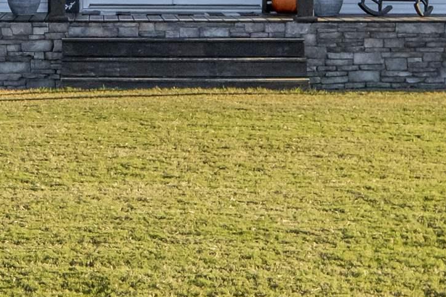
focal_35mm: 153
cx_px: 68
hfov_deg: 13.3
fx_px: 1895
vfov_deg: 8.7
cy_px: -184
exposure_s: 1/500
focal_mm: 24
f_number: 8
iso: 800
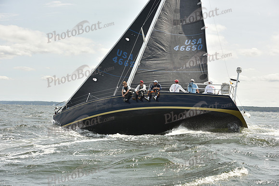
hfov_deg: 28.8
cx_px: 140
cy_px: 93
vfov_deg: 19.5
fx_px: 543
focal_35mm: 70
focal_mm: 70
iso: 250
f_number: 7.1
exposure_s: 1/800
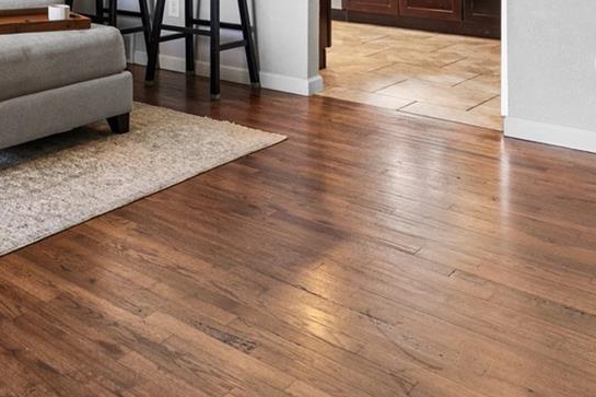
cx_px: 45
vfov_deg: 25.1
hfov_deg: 38.6
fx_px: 778
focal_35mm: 47
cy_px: -108
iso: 500
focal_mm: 16
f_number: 8
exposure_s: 1/1.67
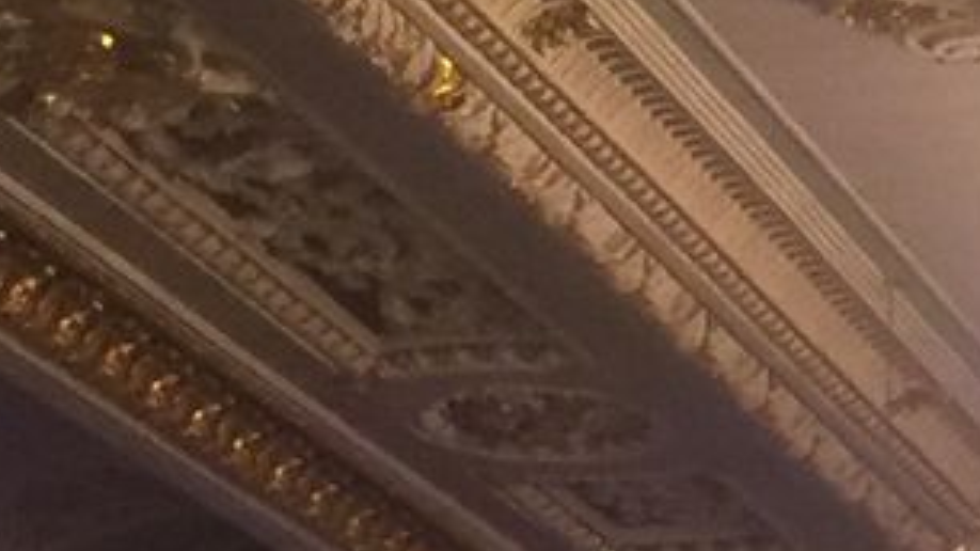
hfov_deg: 10.0
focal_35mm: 202
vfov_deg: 5.8
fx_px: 5248
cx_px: 1906
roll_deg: -2.1
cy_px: 1192
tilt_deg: +7.9
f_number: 2.2
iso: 250
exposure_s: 1/33
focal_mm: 4.15
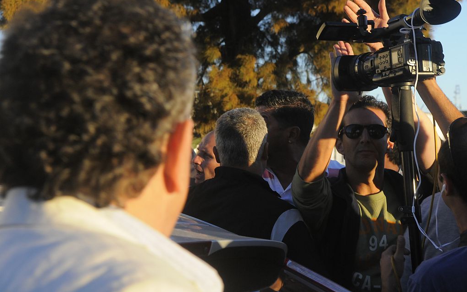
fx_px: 1075
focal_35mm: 85
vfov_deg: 15.4
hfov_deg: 24.5
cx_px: 234
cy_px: 140
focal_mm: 55
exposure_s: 1/500
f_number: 8
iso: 800
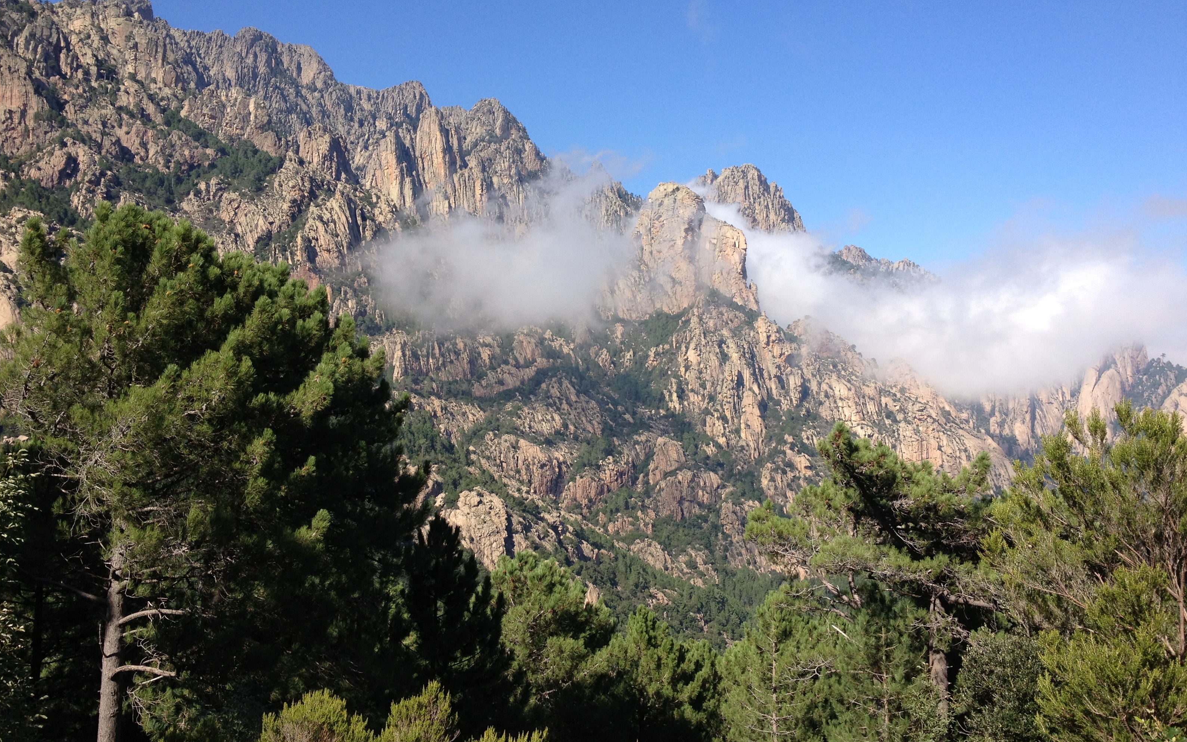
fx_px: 1229
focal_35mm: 38
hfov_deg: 51.5
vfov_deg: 33.6
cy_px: 355
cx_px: 597
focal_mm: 4.28
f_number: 2.4
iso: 64
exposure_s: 1/1175
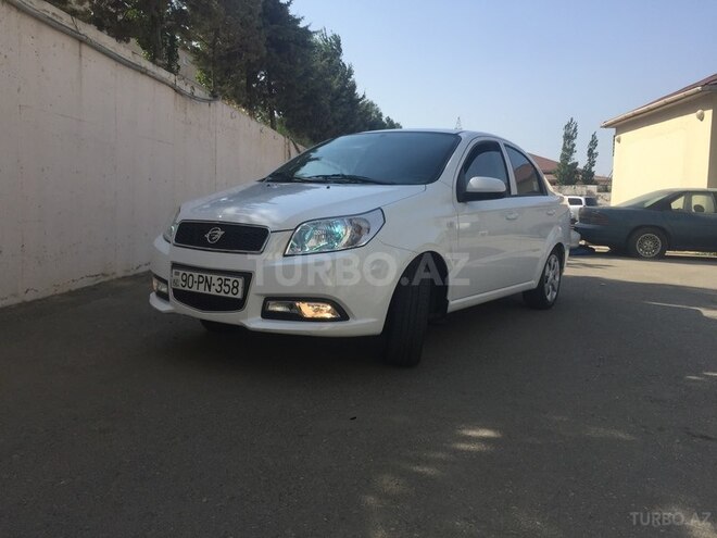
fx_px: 601
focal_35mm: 29
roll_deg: -1.3
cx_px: 358
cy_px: 269
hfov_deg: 61.7
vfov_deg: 48.2
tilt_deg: -7.9
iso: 32
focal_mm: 4.15
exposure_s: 1/1799
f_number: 2.2
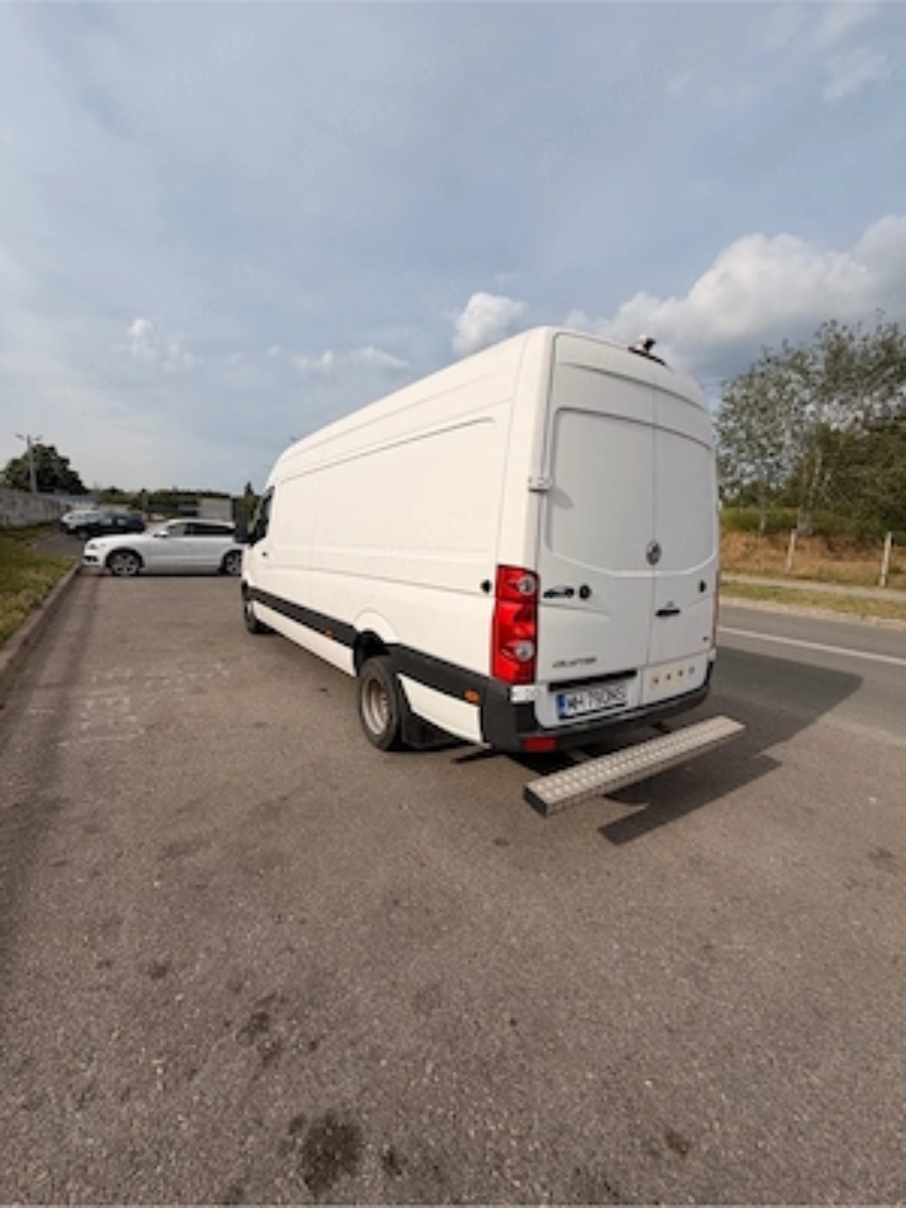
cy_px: 604
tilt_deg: -9.6
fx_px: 489
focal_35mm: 14
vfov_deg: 102.1
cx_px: 453
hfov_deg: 85.7
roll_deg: -1.8
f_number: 2.2
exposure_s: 1/1464
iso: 20
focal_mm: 2.22
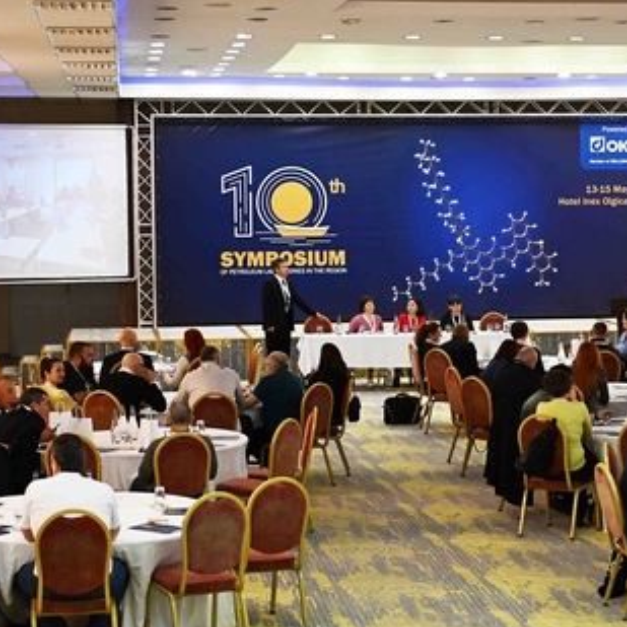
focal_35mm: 97
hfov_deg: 17.8
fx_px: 1988
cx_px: 452
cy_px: 325
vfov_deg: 17.9
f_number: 2.8
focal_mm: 56
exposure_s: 1/500
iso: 2500
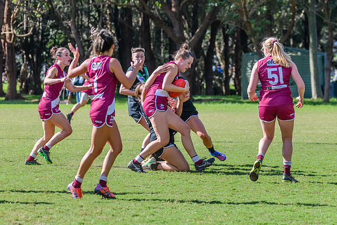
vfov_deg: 5.7
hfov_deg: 8.5
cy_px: 137
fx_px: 2266
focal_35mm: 242
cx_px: 162
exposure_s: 1/1250
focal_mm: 170
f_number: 6.3
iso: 800
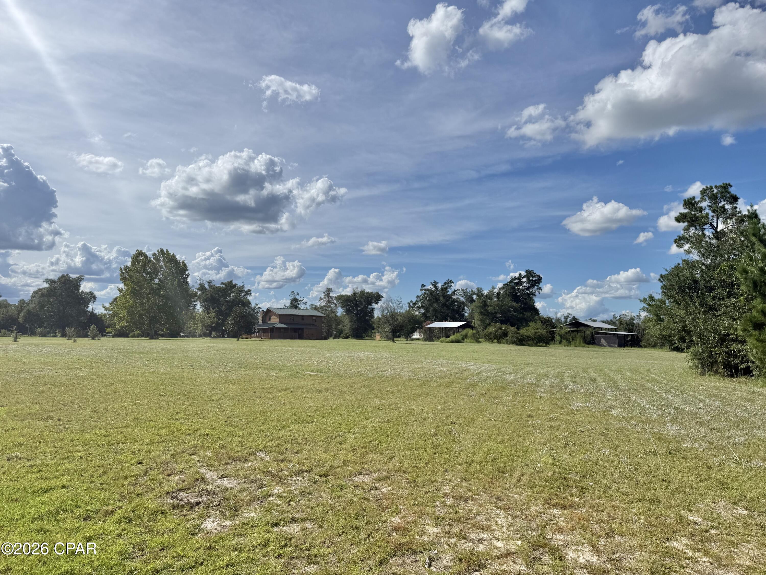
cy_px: 288
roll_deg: -1.3
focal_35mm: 24
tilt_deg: +5.7
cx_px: 383
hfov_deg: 71.6
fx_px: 531
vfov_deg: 56.8
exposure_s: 1/11905
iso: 80
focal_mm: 6.76
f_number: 1.78
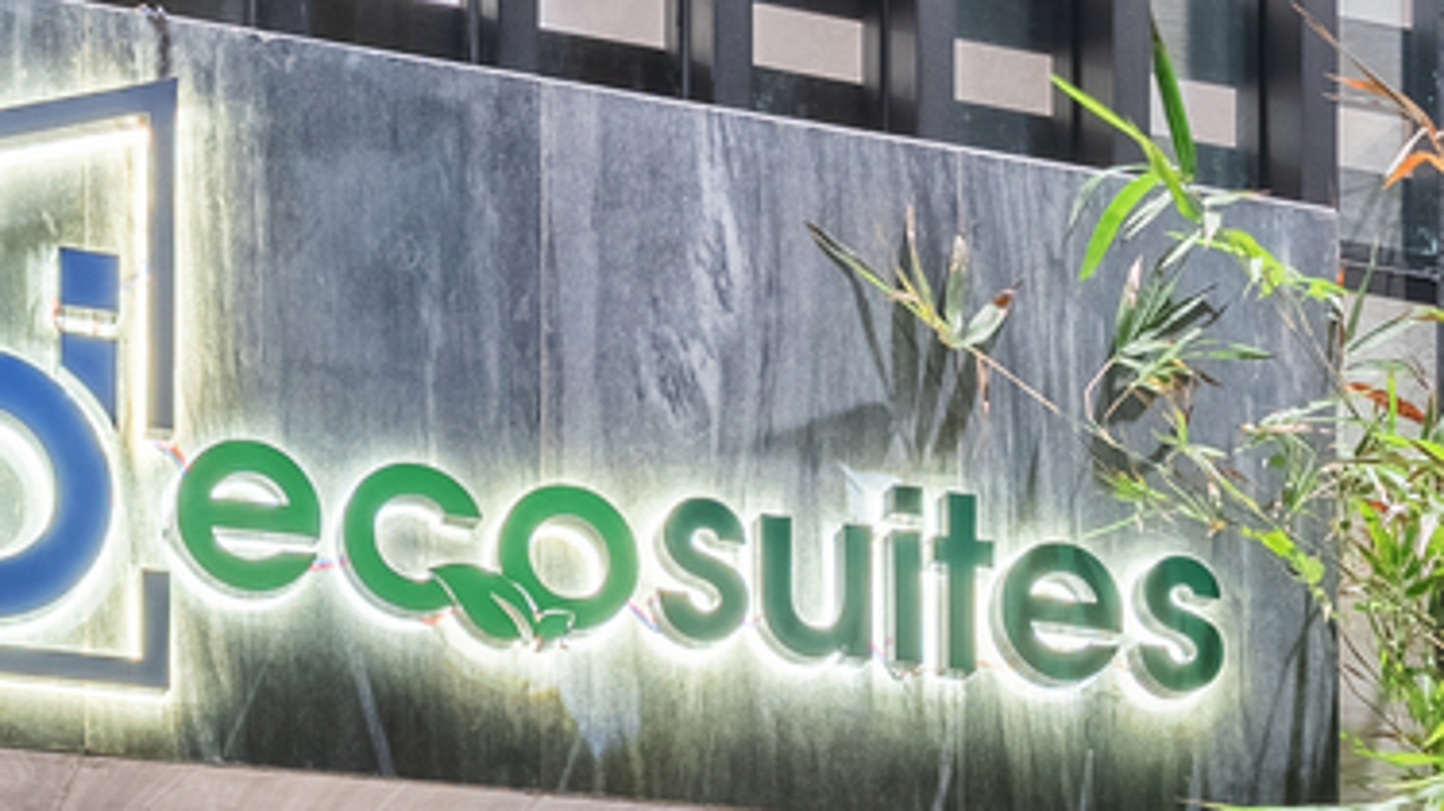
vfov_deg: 12.8
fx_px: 3215
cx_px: 849
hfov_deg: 25.3
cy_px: 1562
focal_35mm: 84
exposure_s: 1/5
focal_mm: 12
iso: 100
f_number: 8
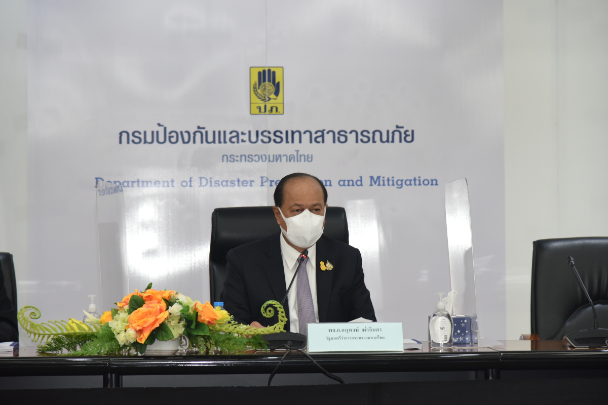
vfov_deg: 11.4
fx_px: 2027
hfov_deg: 17.1
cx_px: 304
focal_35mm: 120
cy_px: 202
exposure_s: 1/100
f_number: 5
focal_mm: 120
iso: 1250
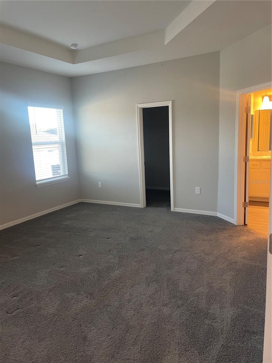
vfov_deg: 67.3
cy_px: 182
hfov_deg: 53.1
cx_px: 136
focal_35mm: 26
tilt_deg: -10.1
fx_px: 272
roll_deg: +2.8
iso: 100
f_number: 1.6
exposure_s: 1/60
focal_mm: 4.2
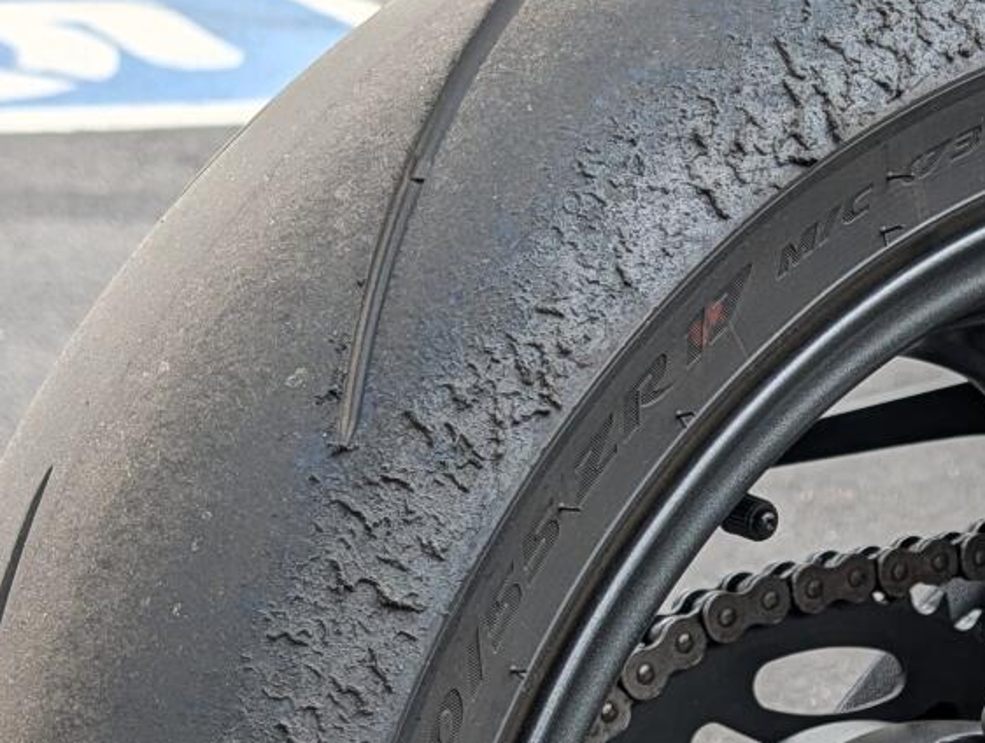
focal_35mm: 85
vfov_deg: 16.3
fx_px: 2424
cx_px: 890
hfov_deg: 22.4
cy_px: 1018
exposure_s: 1/1754
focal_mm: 6.9
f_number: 1.68
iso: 17
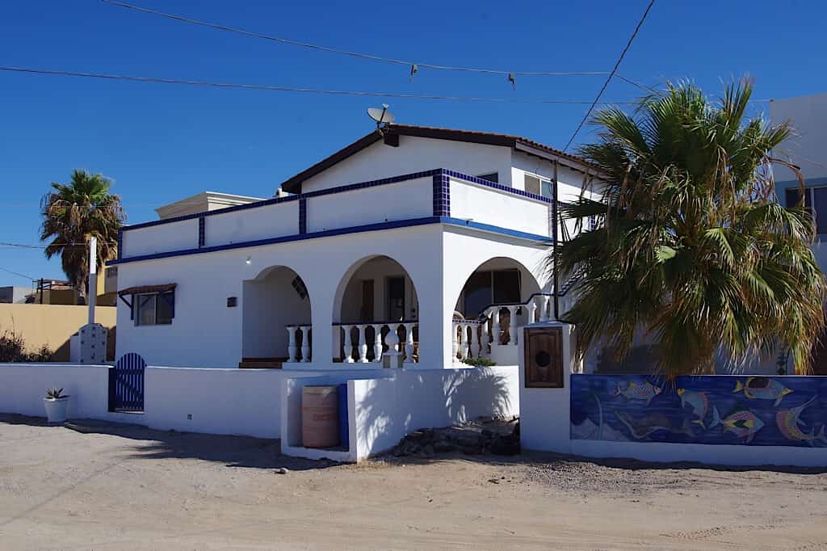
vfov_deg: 36.8
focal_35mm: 36
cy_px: 276
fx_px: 827
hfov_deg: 53.1
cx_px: 414
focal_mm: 24
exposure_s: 1/160
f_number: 14
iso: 100
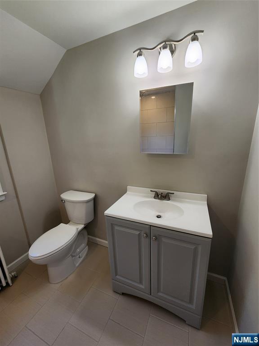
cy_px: 173
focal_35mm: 13
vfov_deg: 106.2
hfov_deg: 89.9
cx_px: 130
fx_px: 130
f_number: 2.2
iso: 100
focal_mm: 2.2
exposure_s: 1/120
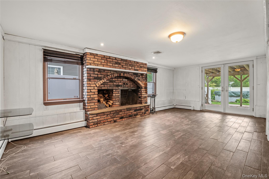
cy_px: 90
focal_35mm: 15
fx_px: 112
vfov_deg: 77.2
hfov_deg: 100.4
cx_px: 134
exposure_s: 1/3
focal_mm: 15
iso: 500
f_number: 8
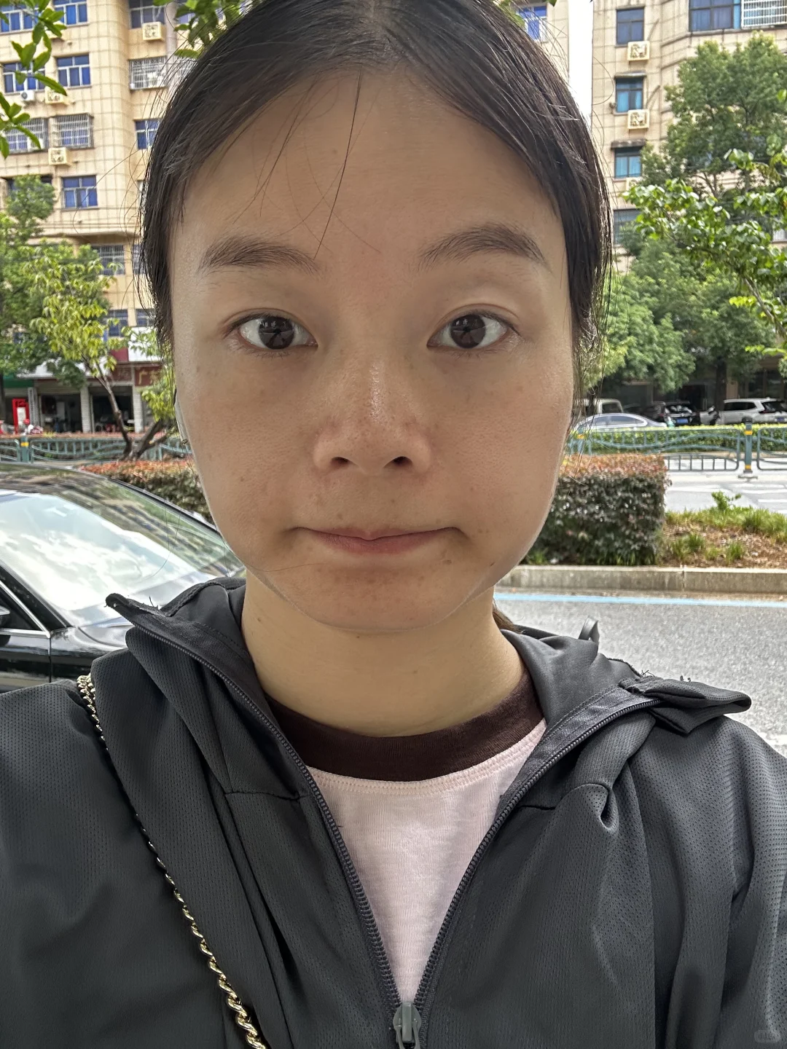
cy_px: 524
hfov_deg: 46.8
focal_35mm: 30
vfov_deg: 60.0
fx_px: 909
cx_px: 394
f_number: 1.9
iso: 40
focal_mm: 2.69
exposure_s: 1/121
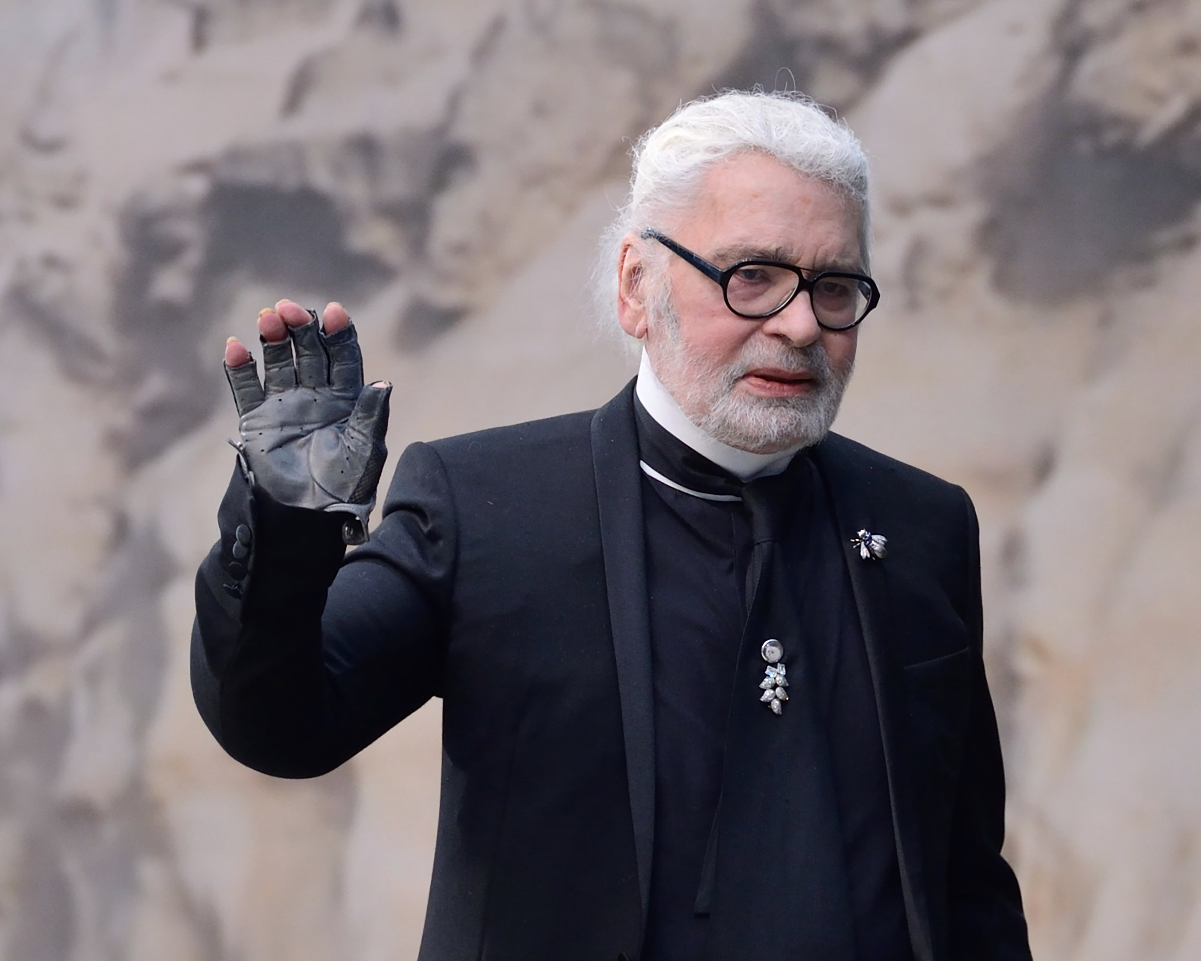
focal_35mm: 226
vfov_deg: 6.8
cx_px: 631
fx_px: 8034
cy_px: 480
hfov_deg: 8.5
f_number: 4
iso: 1000
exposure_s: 1/1250
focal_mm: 200
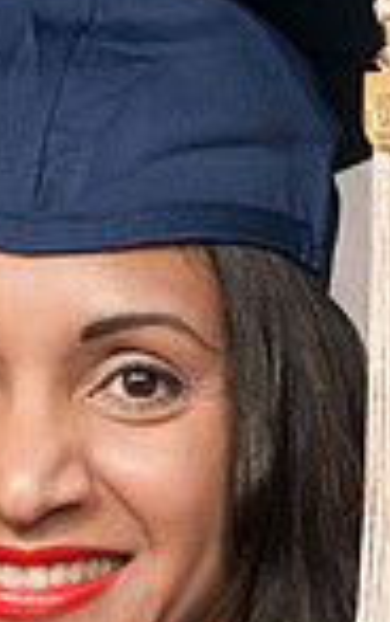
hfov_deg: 2.8
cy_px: 487
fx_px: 7951
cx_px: 57
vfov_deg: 4.5
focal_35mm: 468
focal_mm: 100
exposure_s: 1/125
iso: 200
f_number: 5.6
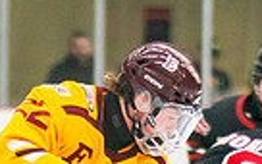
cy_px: 378
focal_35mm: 931
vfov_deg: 1.4
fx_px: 6648
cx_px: 153
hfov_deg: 2.3
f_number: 2.8
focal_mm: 125
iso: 1000
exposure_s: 1/640
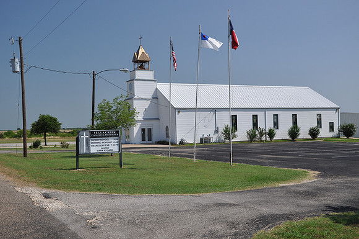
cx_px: 180
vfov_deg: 31.8
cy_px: 120
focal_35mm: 42
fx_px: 418
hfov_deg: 46.5
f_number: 8
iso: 200
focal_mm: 28
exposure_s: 1/250
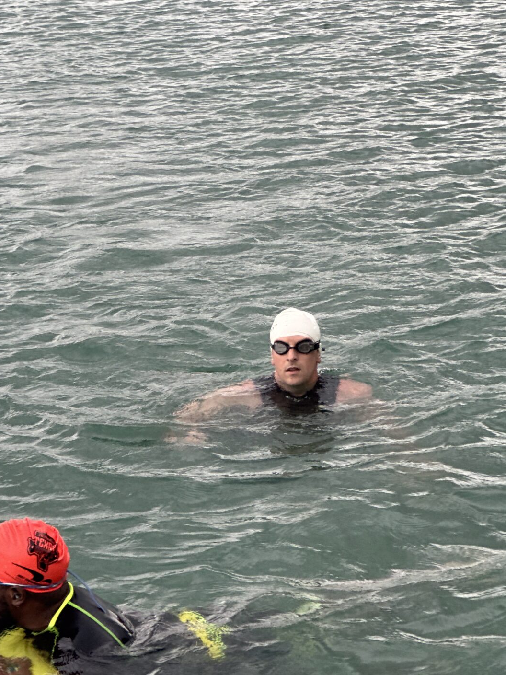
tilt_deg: -15.3
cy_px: 399
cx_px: 249
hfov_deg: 14.1
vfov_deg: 18.7
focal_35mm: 105
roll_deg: -0.3
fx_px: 2046
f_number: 2.8
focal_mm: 9
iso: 40
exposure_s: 1/121
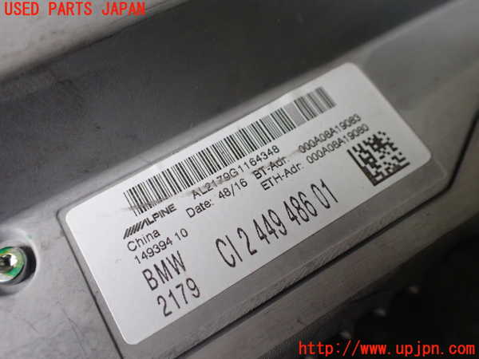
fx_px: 415
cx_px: 240
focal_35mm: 30
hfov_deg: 60.0
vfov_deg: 46.8
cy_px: 180
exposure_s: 1/125
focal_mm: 5.4
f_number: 2.3
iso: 400
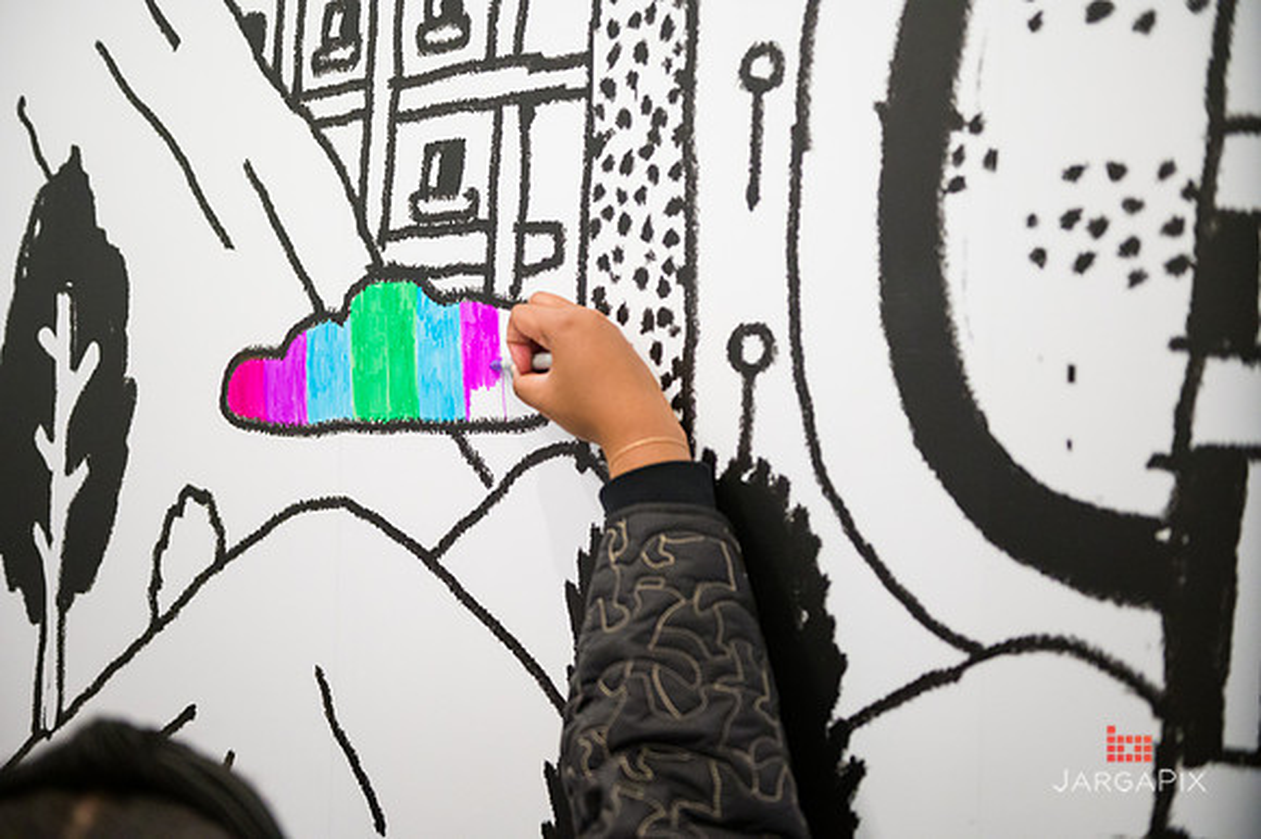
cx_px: 630
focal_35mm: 45
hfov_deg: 43.6
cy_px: 420
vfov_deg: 29.8
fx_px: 1575
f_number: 3.2
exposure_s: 1/200
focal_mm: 45
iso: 3200
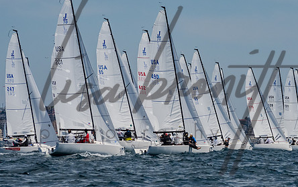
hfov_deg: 5.7
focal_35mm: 368
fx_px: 2990
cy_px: 101
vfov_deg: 3.6
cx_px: 206
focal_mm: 170
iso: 640
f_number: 14
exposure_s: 1/1600
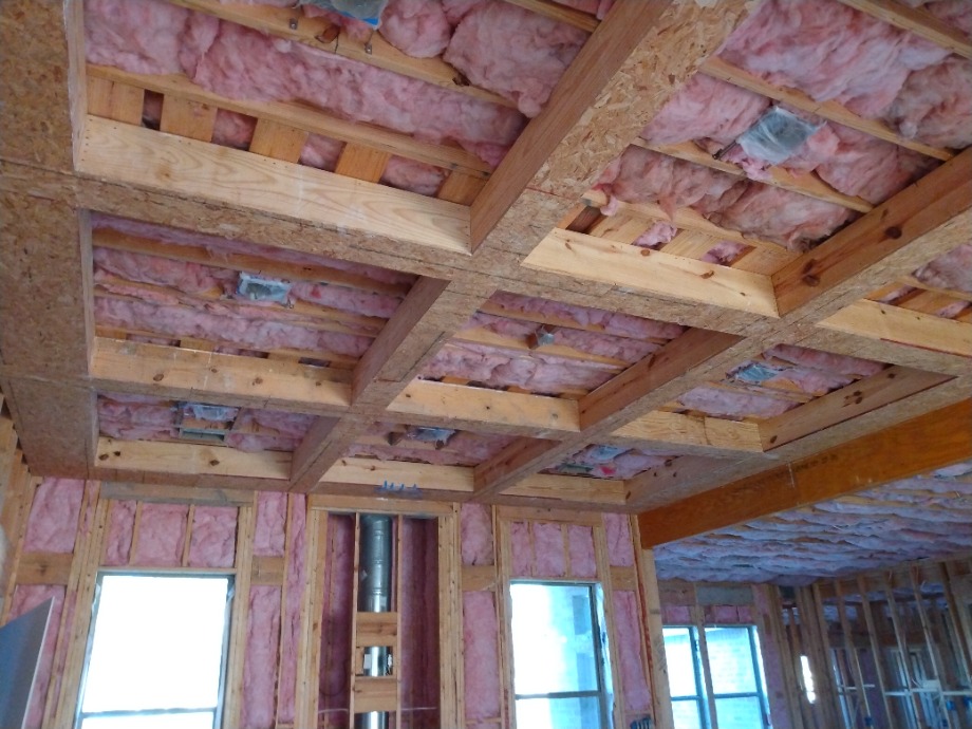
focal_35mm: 20
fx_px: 562
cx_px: 486
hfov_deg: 81.7
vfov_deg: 66.0
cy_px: 364
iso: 750
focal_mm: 3.54
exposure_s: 1/24
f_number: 2
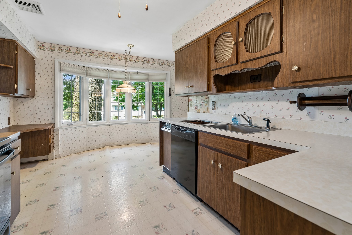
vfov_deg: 73.7
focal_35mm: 16
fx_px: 156
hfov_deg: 96.7
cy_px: 118
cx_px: 176
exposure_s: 1/8
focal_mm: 16
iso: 250
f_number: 6.3
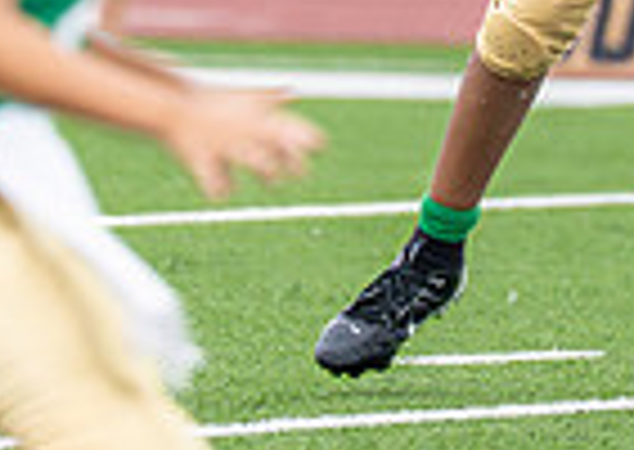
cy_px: -395
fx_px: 24915
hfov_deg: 1.5
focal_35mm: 1387
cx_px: 584
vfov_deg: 1.0
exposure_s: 1/1000
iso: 400
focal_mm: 200
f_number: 2.8
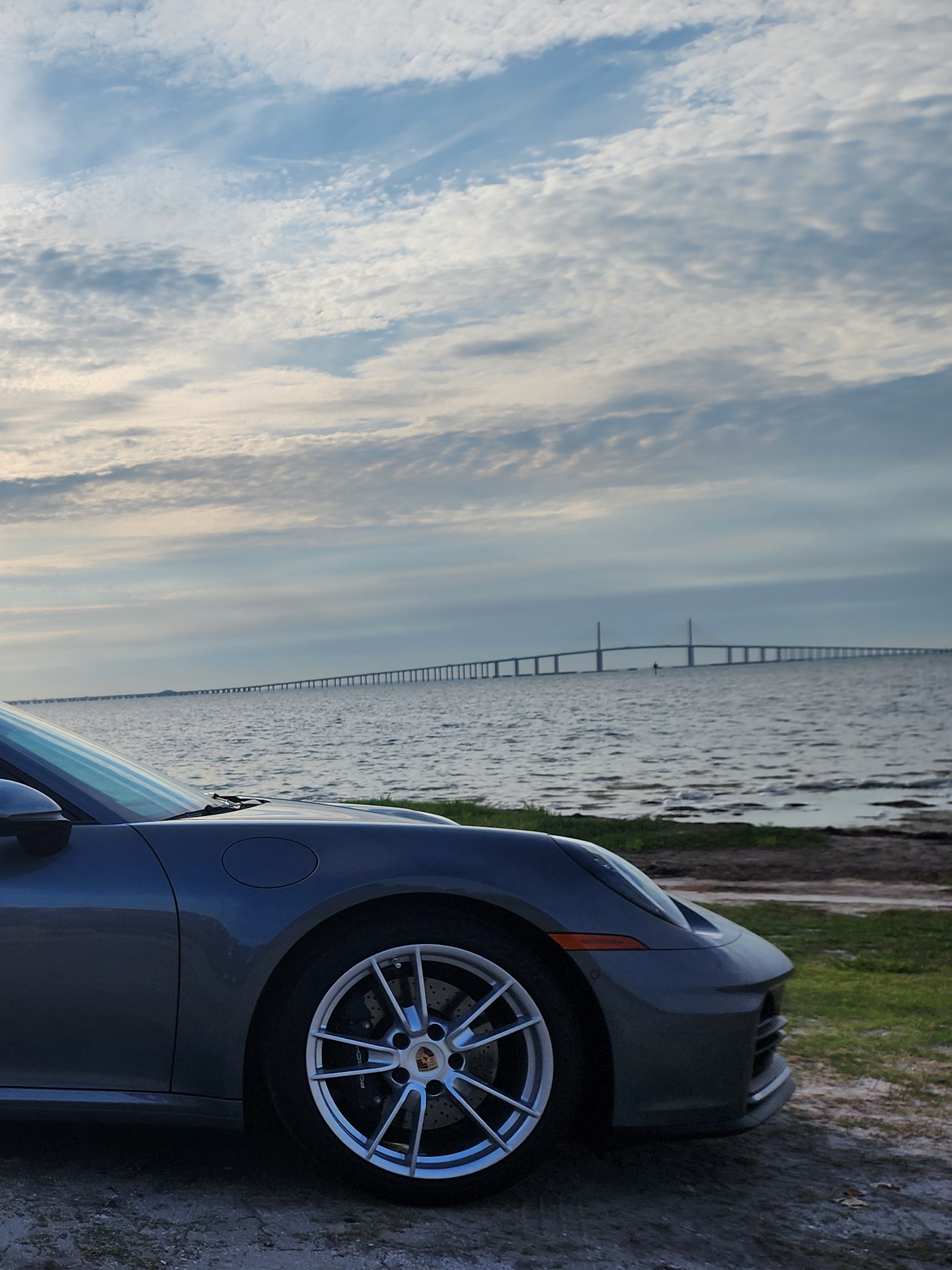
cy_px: 796
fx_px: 1503
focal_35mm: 41
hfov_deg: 30.4
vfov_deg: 45.4
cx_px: -158
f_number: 1.8
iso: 12
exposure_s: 1/1973
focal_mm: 6.4
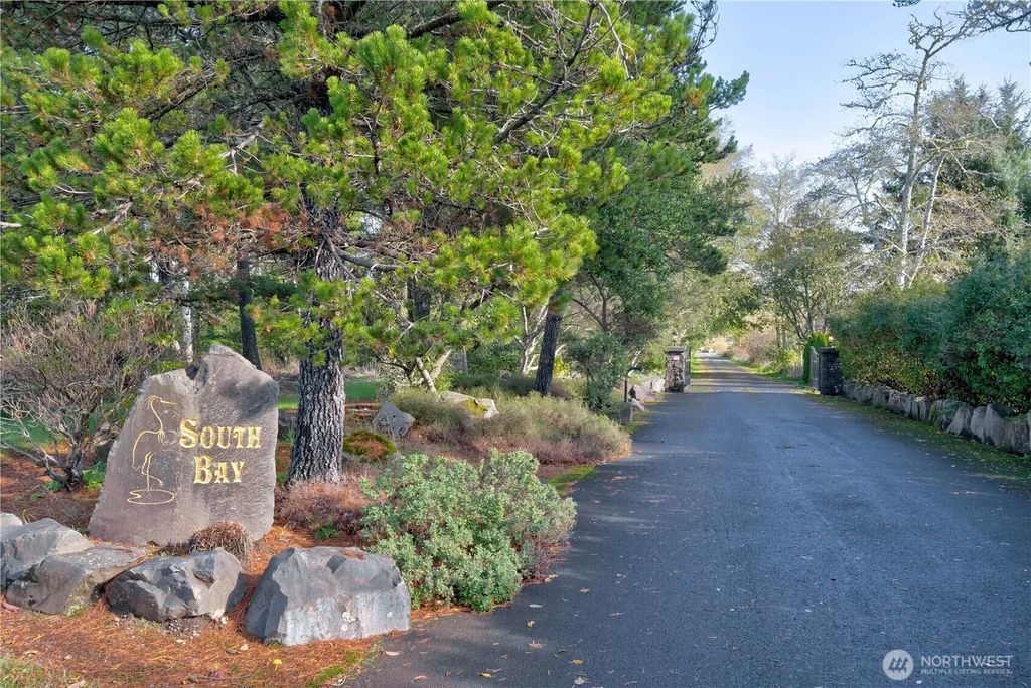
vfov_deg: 43.7
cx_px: 516
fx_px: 860
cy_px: 344
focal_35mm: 30
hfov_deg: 61.9
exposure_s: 1/20
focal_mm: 30
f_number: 11
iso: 200
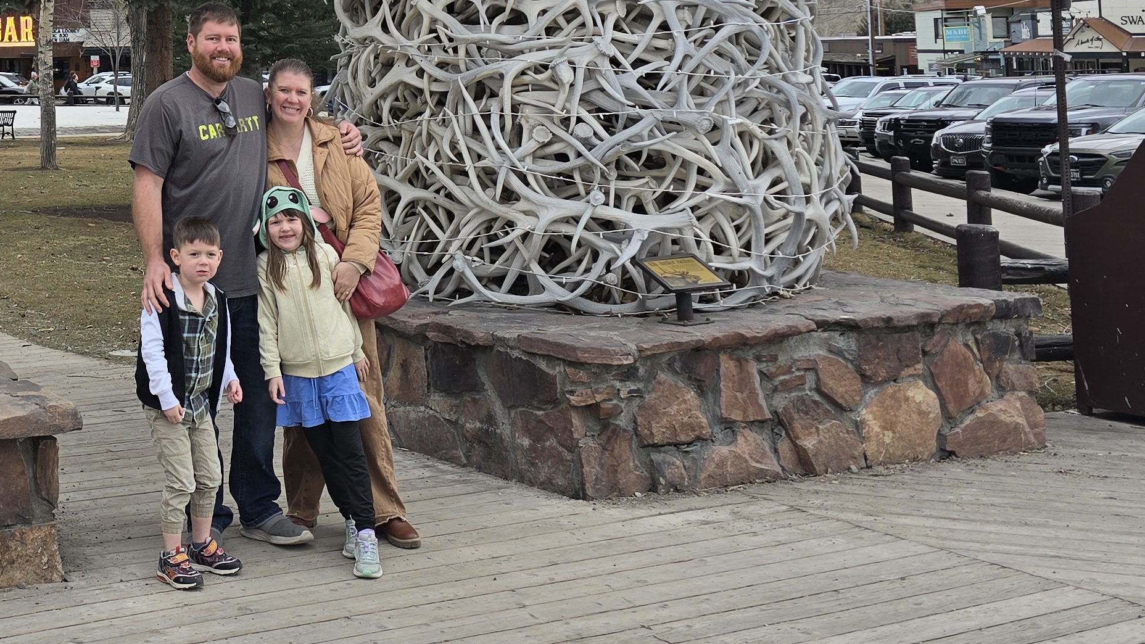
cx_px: 70
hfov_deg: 35.7
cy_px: -93
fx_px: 1639
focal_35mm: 54
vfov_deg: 21.0
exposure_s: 1/280
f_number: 1.7
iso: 12
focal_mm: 6.3
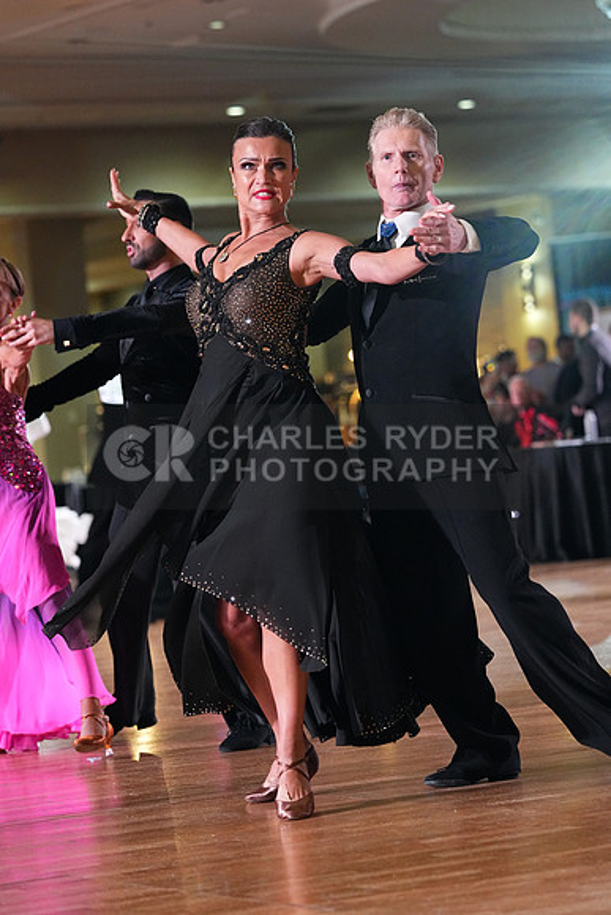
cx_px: 306
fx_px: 3562
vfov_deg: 14.7
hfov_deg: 9.8
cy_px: 458
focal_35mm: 140
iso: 6400
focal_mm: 140
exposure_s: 1/400
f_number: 4.5
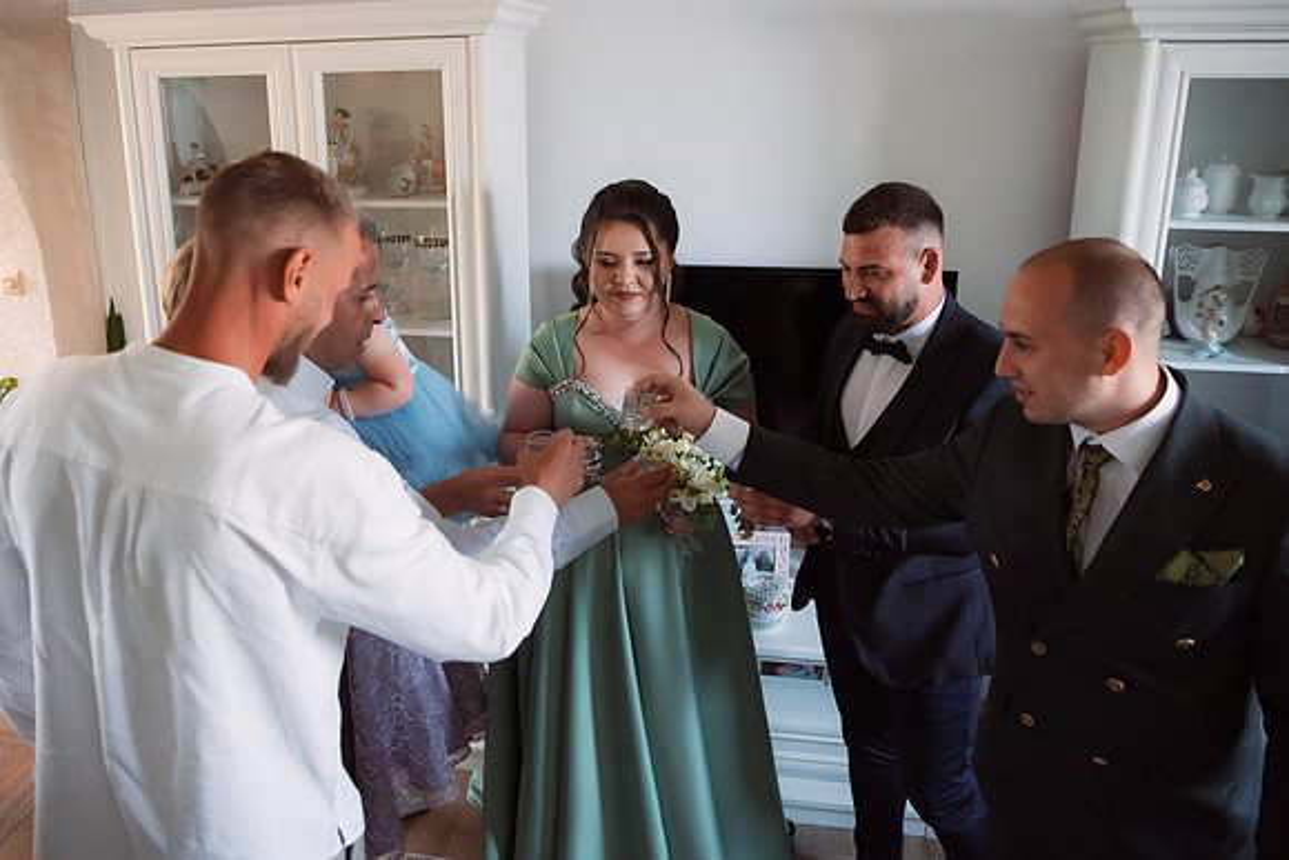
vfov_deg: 46.2
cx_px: 573
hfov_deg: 65.2
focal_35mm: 28
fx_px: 1005
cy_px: 367
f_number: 2.8
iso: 1250
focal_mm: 24
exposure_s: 1/125
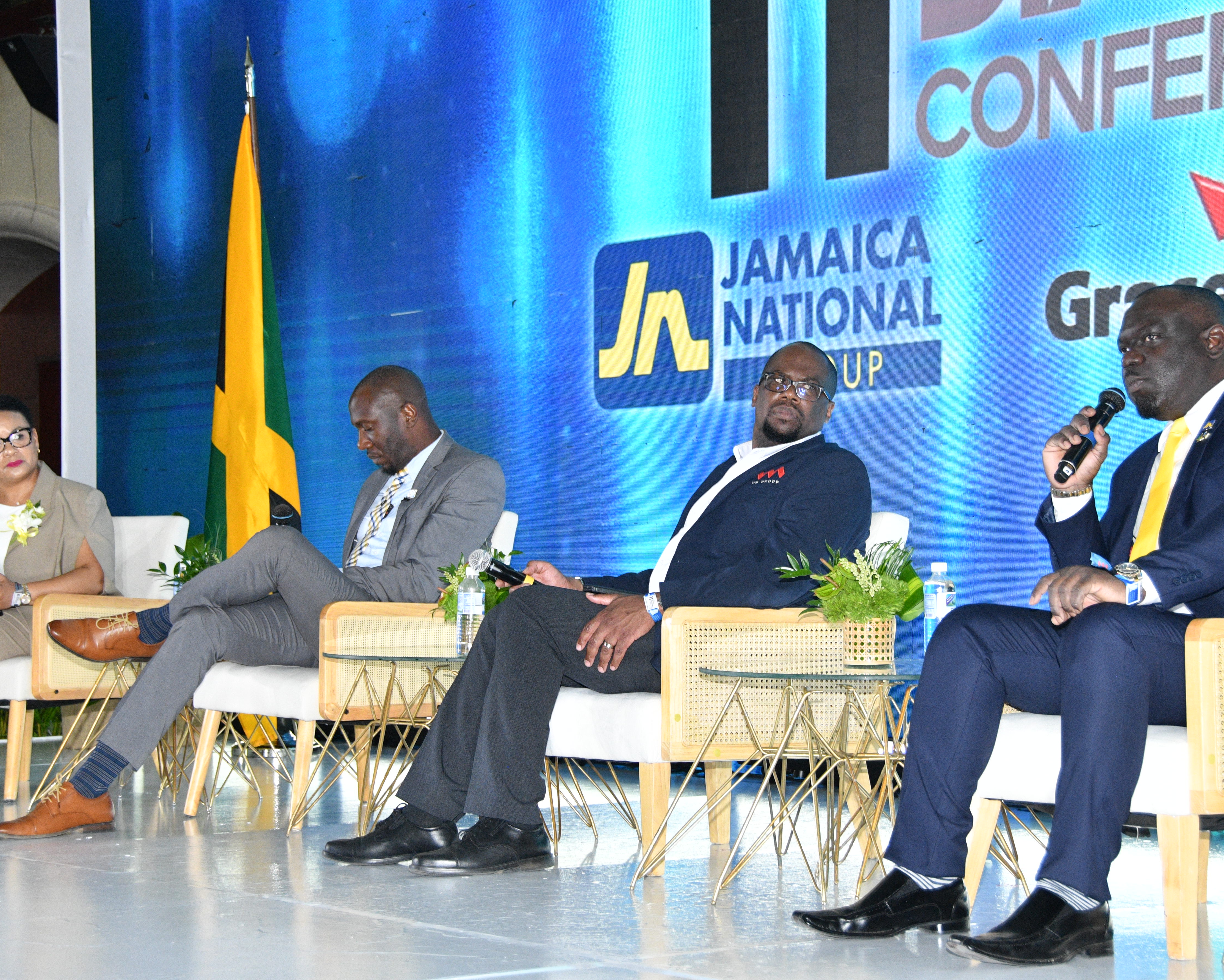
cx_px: 644
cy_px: 490
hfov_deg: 23.3
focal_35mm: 82
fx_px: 2970
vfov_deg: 18.7
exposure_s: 1/200
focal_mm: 48
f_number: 5.6
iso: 1600
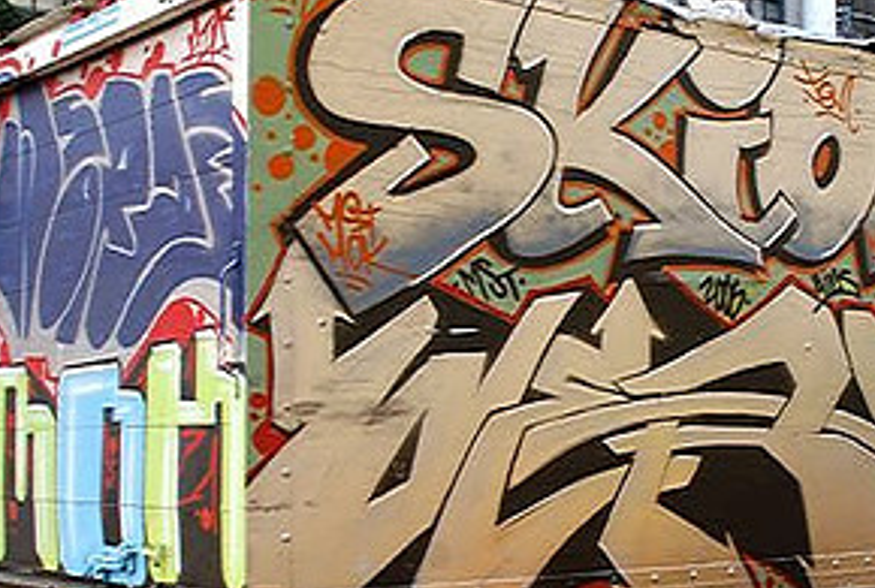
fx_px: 1608
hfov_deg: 30.2
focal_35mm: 66
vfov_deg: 20.6
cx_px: 591
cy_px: 406
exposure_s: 1/60
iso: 200
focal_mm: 22
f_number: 4
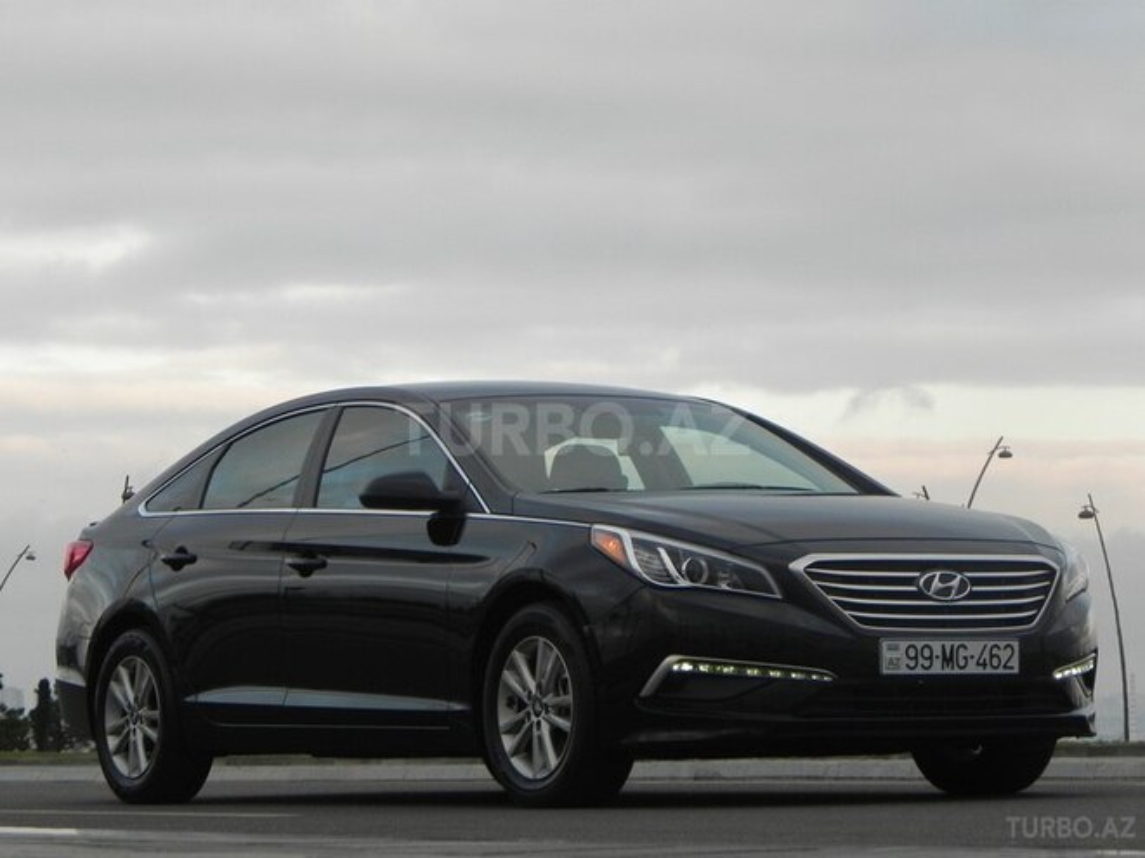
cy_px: 429
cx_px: 572
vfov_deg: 11.5
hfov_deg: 15.3
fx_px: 4267
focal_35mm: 129
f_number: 5
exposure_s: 1/170
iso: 160
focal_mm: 23
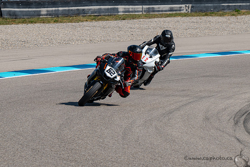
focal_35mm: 321
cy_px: 102
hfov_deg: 6.4
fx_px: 2231
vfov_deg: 4.3
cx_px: 128
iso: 80
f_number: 13
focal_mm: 200
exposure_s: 1/200
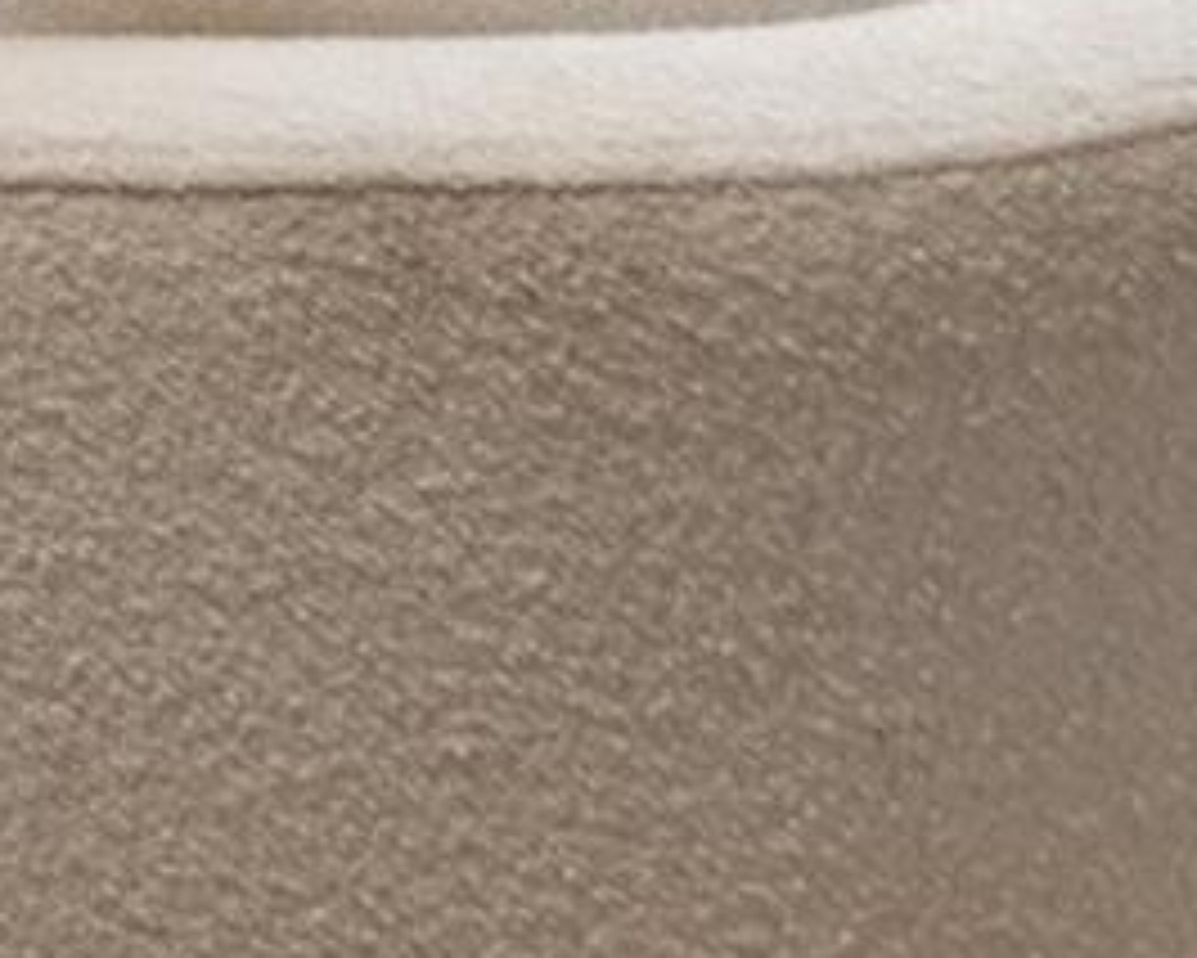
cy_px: -1372
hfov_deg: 17.1
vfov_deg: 13.7
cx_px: -1242
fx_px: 2800
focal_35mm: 79
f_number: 8
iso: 200
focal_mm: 14
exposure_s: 1/6
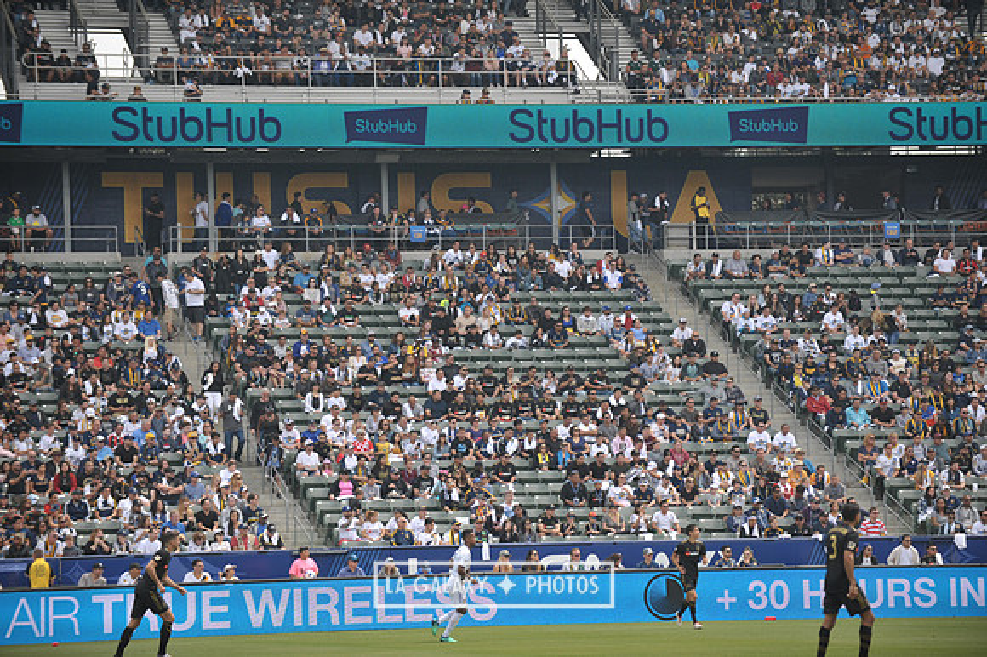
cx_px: 494
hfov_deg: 13.3
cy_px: 328
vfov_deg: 8.8
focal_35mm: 155
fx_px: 4247
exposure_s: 1/2500
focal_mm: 155
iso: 320
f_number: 3.5
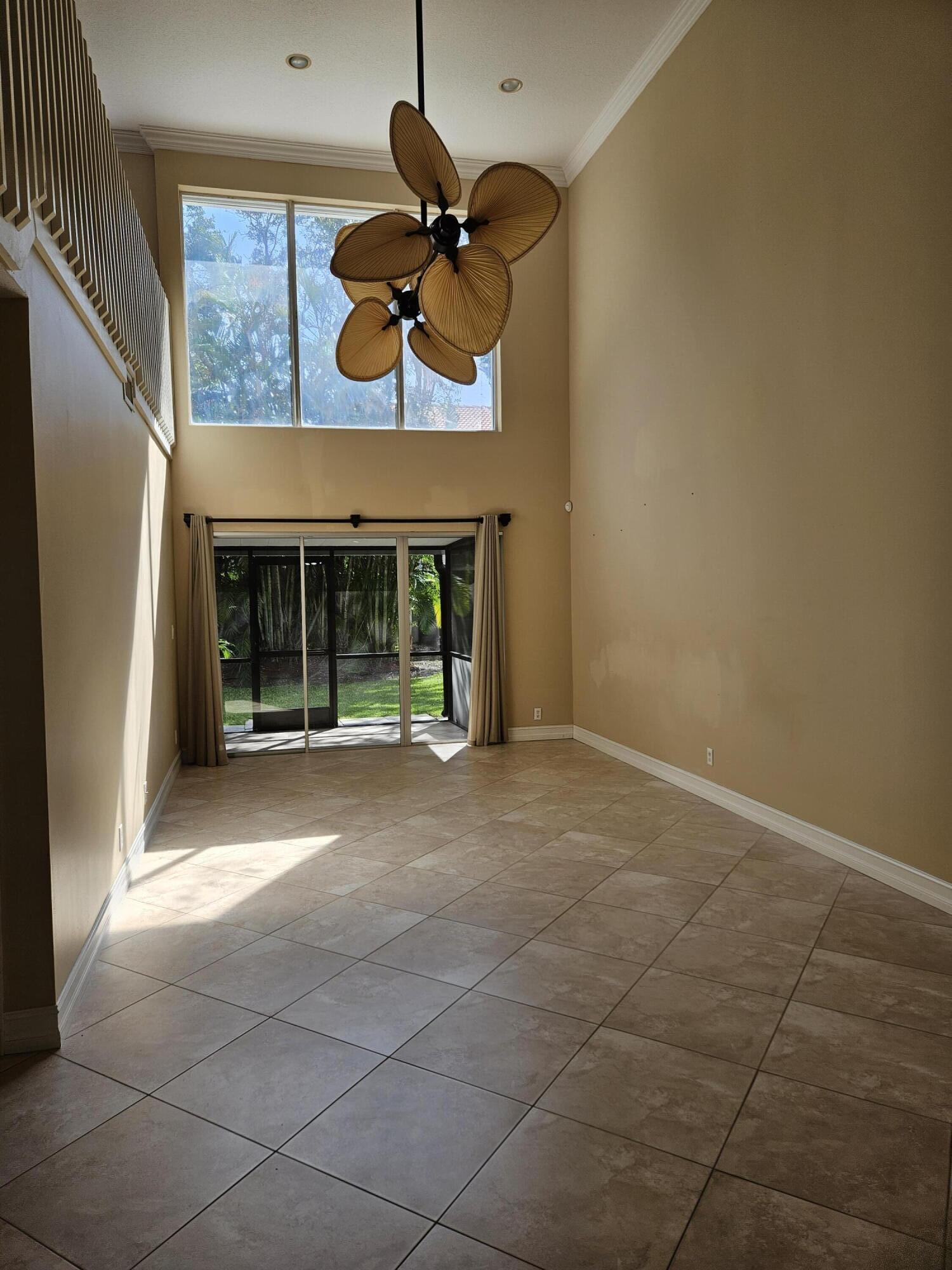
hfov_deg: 58.9
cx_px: 476
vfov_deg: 73.9
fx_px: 843
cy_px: 635
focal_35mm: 23
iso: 25
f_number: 1.8
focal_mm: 5.4
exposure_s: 1/305
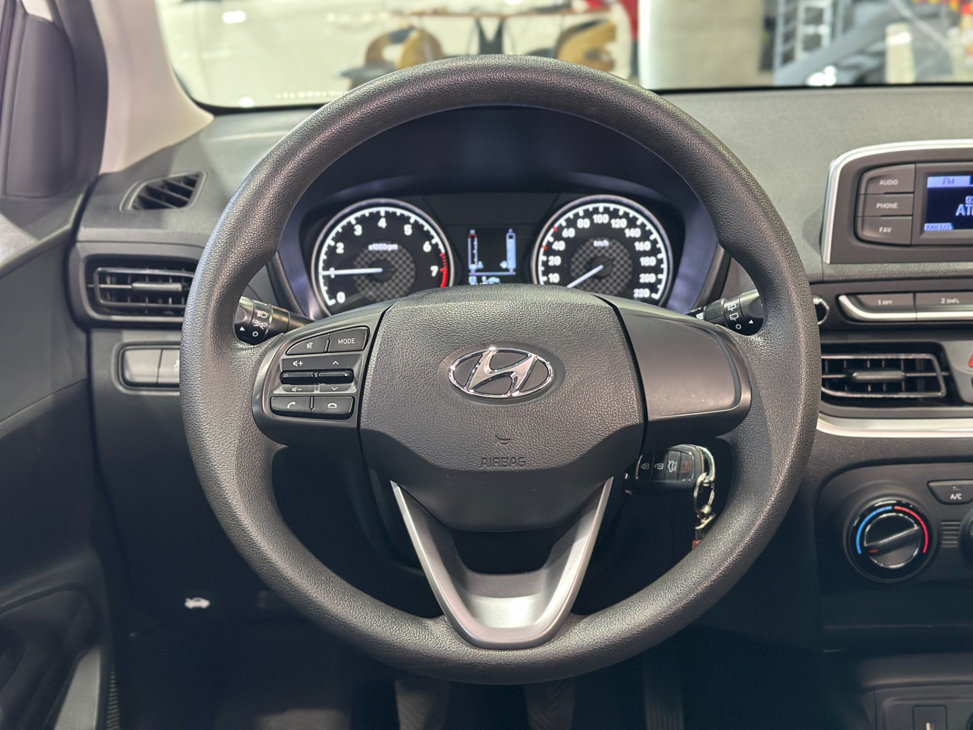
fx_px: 1349
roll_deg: +0.3
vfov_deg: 30.3
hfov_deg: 39.7
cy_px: 365
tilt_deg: -16.4
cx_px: 486
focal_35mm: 48
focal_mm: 6.86
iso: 400
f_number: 1.78
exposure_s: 1/40
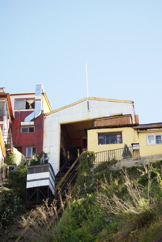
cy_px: 121
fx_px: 859
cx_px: 81
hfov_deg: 10.8
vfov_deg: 16.1
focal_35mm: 128
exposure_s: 1/250
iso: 160
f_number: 5
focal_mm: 85
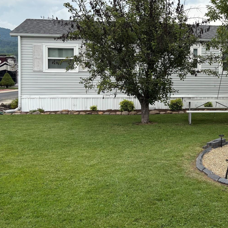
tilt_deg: -2.3
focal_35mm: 47
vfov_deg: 35.9
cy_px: 86
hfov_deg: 33.3
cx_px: 224
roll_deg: -0.7
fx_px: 350
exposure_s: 1/927
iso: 50
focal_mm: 5.96
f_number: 1.6
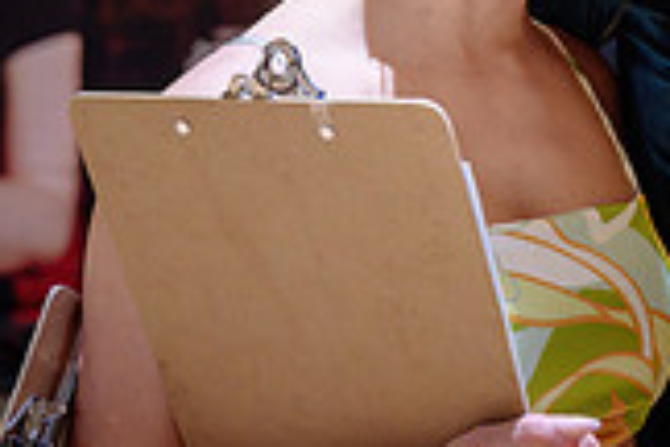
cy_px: 61
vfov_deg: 10.6
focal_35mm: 129
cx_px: 706
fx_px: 2401
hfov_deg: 15.5
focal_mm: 34.5
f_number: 2.8
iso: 1600
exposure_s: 1/125
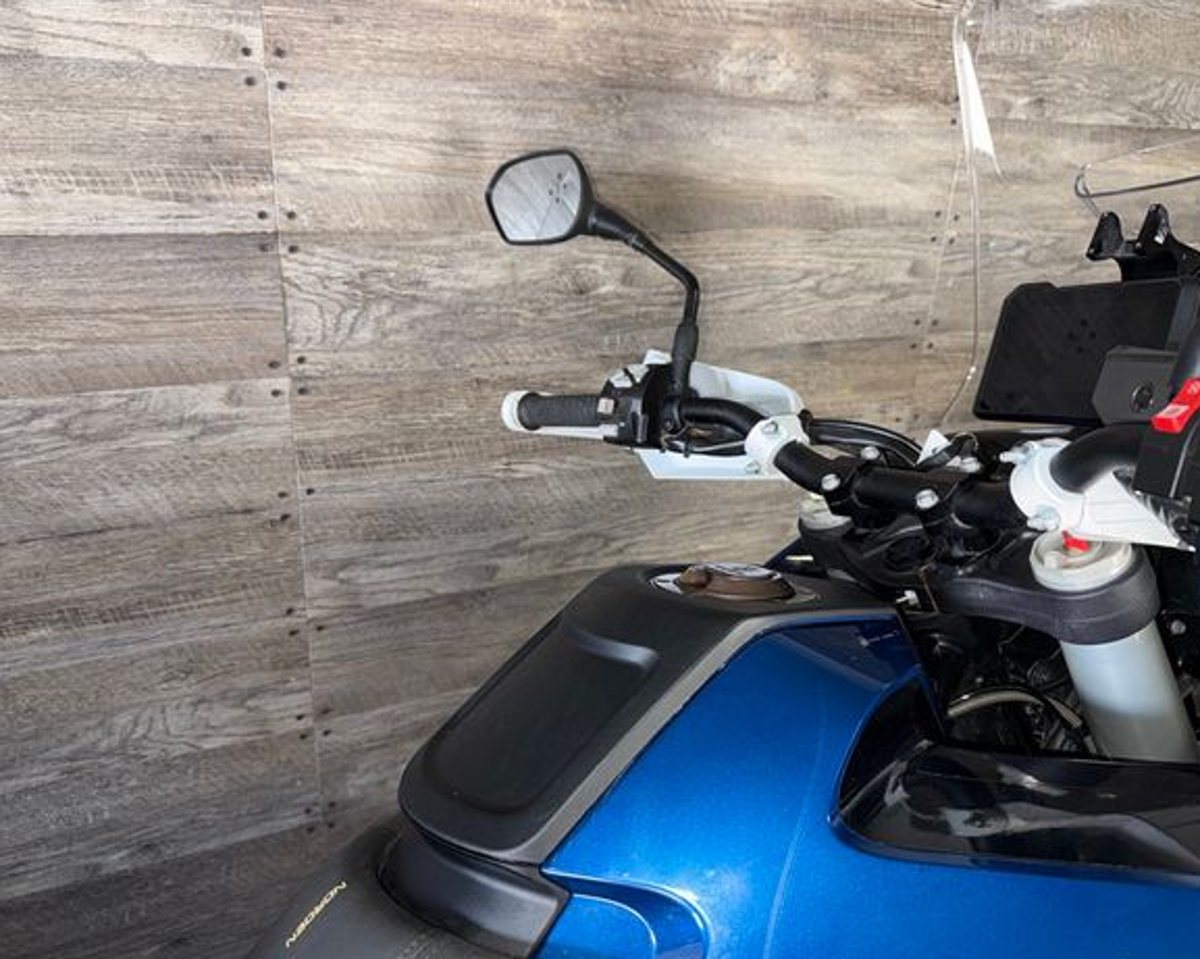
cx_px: 597
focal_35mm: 26
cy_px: 495
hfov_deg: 66.1
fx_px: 923
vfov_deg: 54.9
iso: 80
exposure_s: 1/27
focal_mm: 6.76
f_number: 1.78
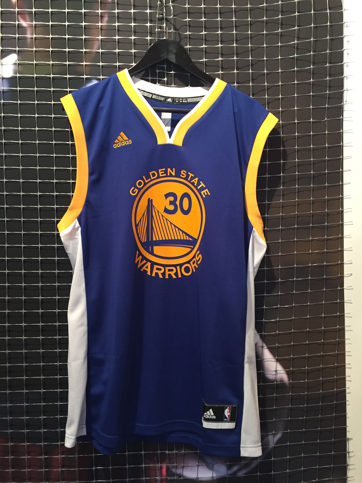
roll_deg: +1.2
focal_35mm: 29
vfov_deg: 61.7
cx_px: 181
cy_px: 242
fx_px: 404
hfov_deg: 48.2
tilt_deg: -0.5
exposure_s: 1/33
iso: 200
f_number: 2.2
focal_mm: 4.15
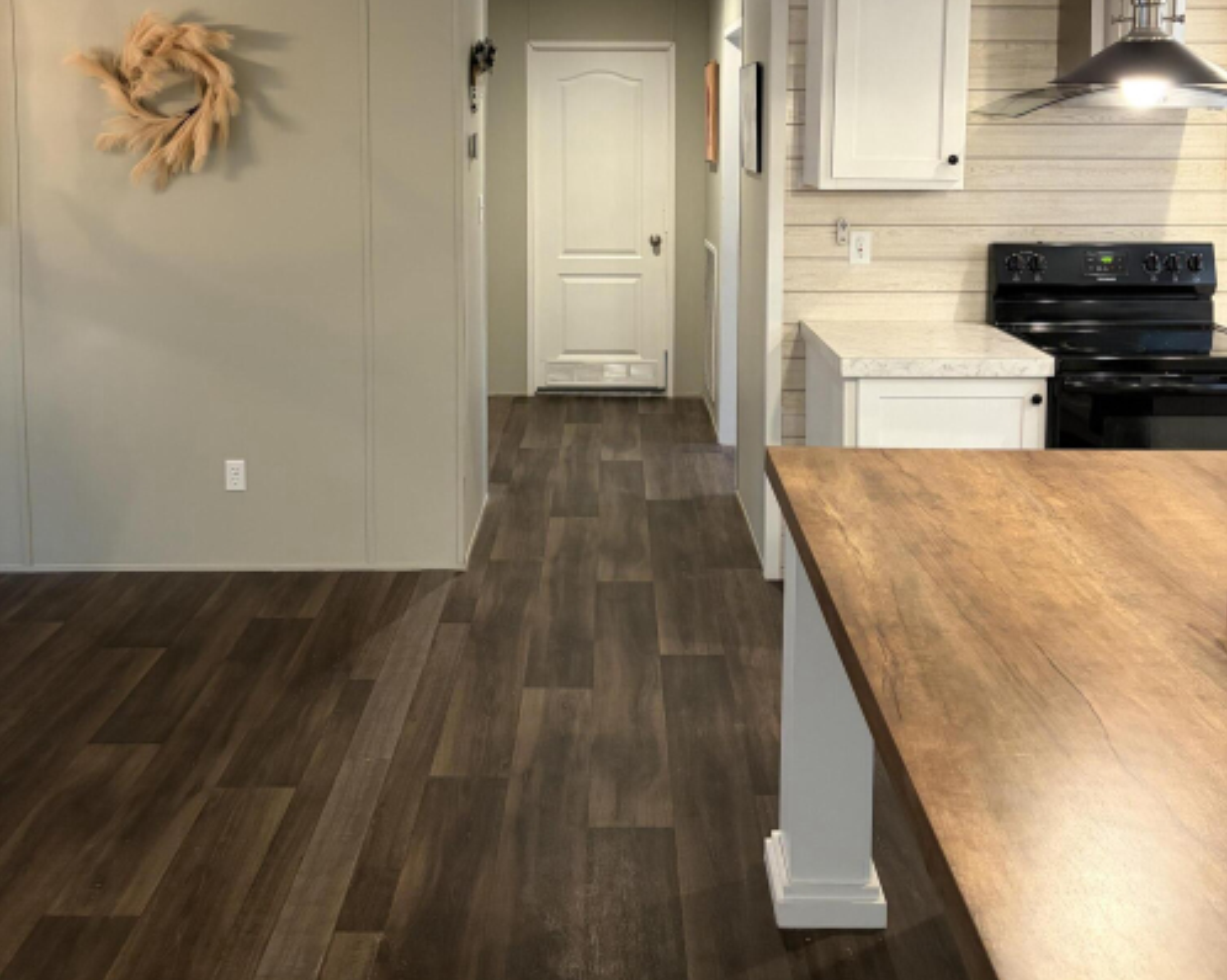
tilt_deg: -4.2
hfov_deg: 52.9
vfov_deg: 41.8
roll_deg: -0.9
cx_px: 614
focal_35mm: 34
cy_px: 223
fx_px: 1234
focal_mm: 5.96
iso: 400
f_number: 1.6
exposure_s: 1/60
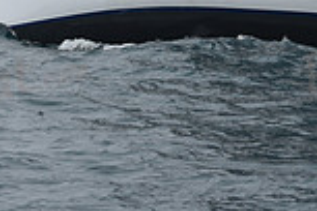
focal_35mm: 266
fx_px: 2342
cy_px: -246
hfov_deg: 7.7
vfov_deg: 5.1
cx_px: 196
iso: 250
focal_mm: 70
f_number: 9
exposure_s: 1/800
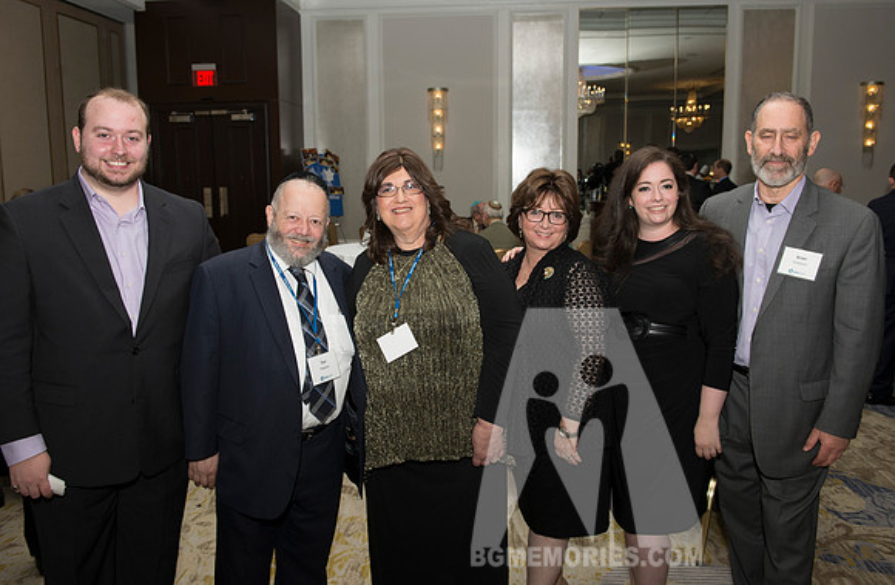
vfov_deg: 43.8
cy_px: 273
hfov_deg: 63.2
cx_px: 445
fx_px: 728
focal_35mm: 29
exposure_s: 1/125
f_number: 5.6
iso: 1000
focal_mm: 28
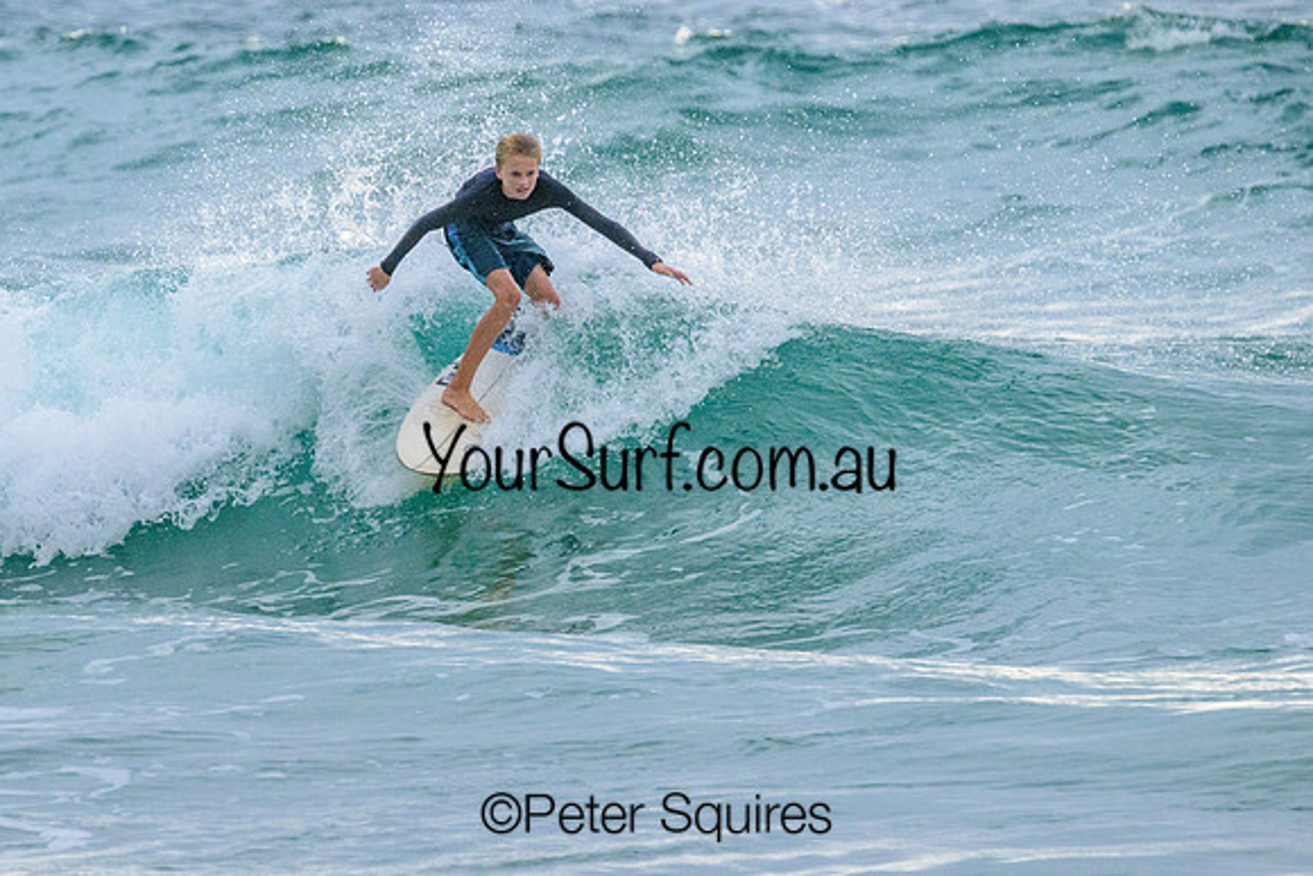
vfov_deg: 1.7
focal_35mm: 825
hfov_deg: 2.5
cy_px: 351
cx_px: 535
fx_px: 30113
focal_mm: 600
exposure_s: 1/2000
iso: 2000
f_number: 11
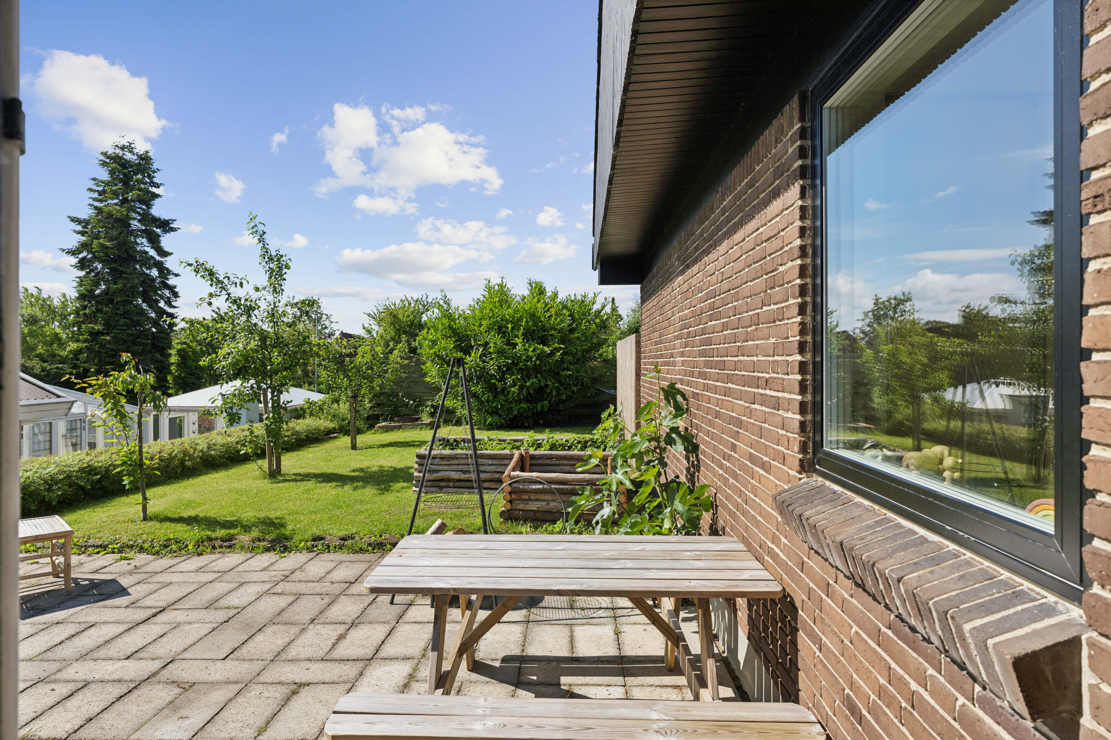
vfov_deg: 55.1
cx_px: 556
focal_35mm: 23
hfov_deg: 76.1
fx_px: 710
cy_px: 370
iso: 250
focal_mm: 23
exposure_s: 1/1600
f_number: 6.3
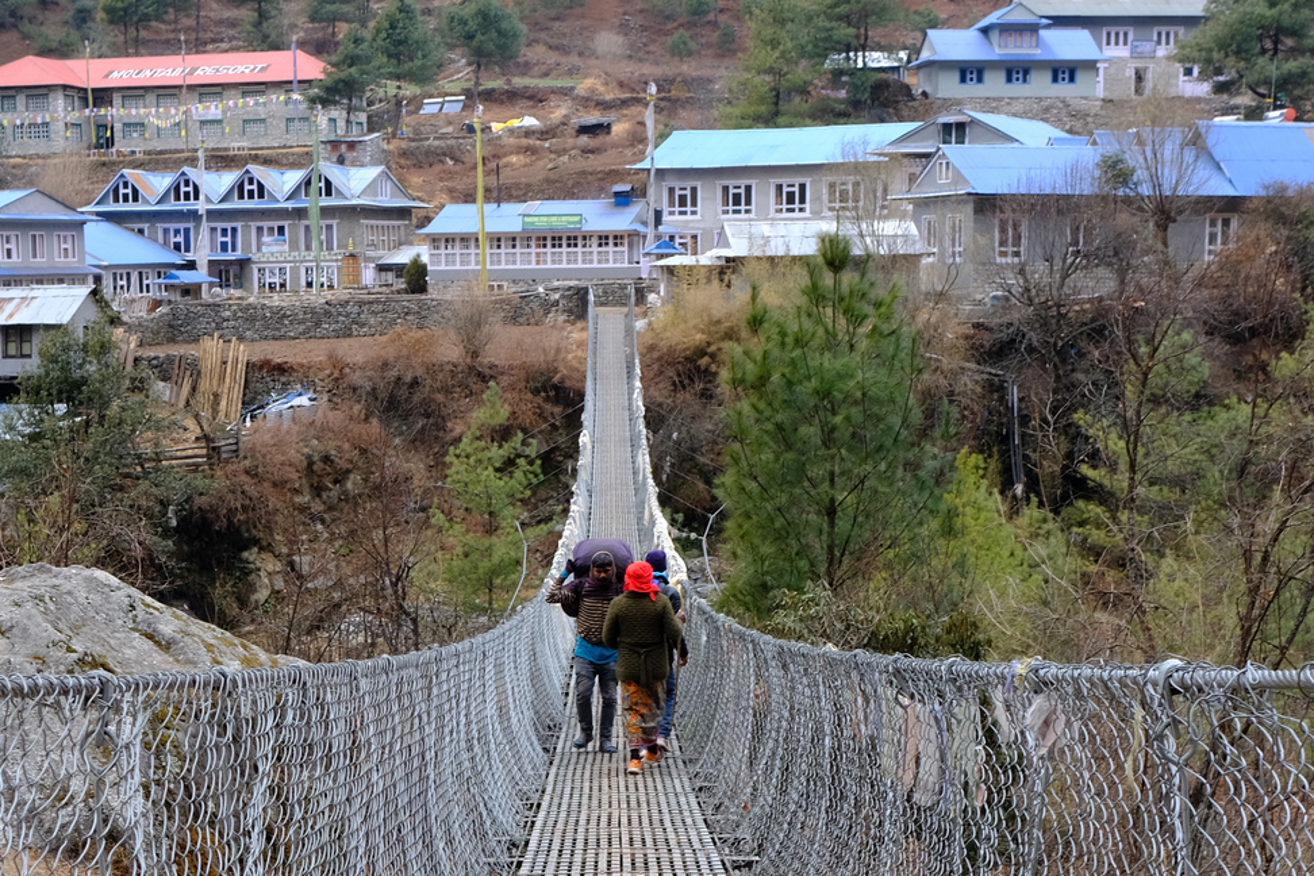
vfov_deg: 36.9
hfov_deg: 53.1
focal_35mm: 36
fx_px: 1314
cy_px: 441
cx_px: 639
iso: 400
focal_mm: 23
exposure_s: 1/56
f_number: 5.6
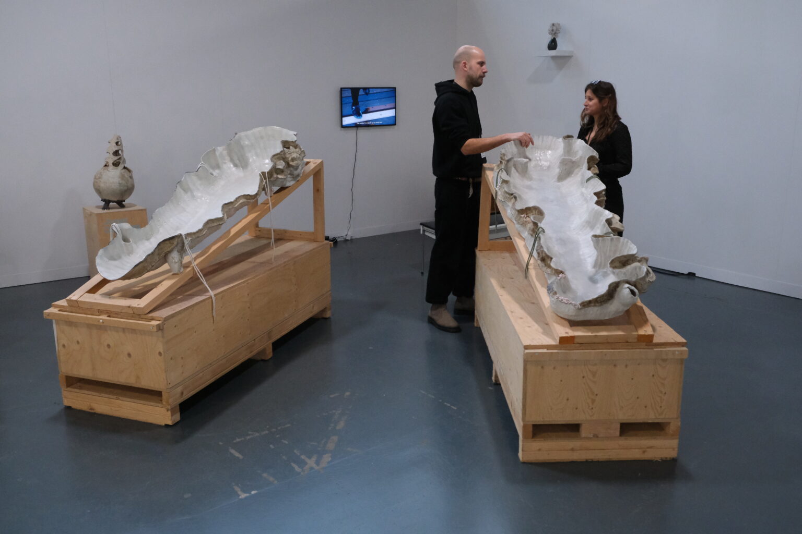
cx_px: 401
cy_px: 267
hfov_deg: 60.3
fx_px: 691
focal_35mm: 31
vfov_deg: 42.3
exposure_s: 1/250
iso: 4000
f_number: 7.1
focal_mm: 20.5
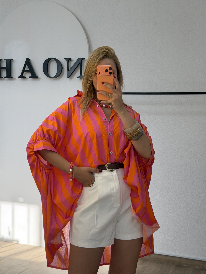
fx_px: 381
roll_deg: -0.8
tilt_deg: -19.5
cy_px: 137
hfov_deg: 30.3
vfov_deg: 39.7
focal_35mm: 48
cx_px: 103
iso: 64
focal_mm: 6.76
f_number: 1.78
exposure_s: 1/204
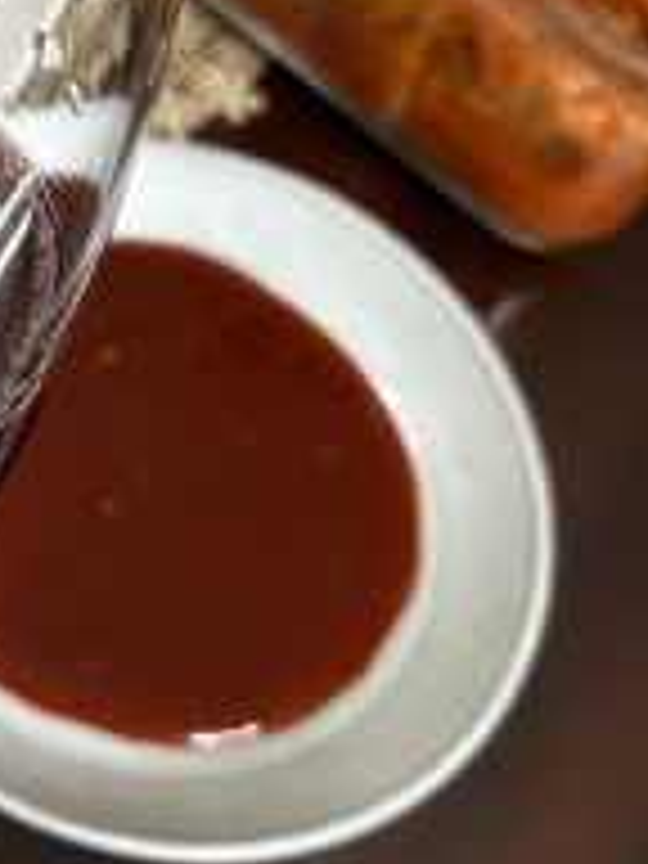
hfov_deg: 20.9
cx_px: -158
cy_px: 302
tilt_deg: -59.3
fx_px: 1622
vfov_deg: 29.6
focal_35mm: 65
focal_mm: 5.7
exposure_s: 1/60
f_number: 1.5
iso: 200
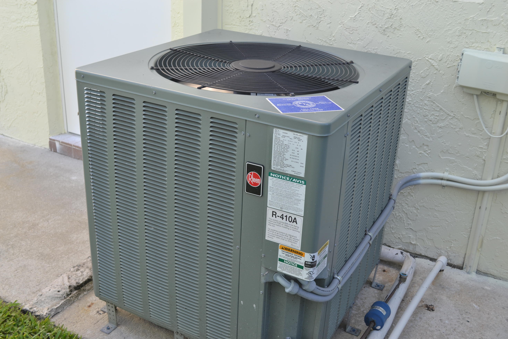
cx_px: 249
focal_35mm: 40
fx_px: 564
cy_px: 168
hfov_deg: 48.5
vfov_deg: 33.4
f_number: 5.6
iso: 100
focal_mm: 26
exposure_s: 1/80
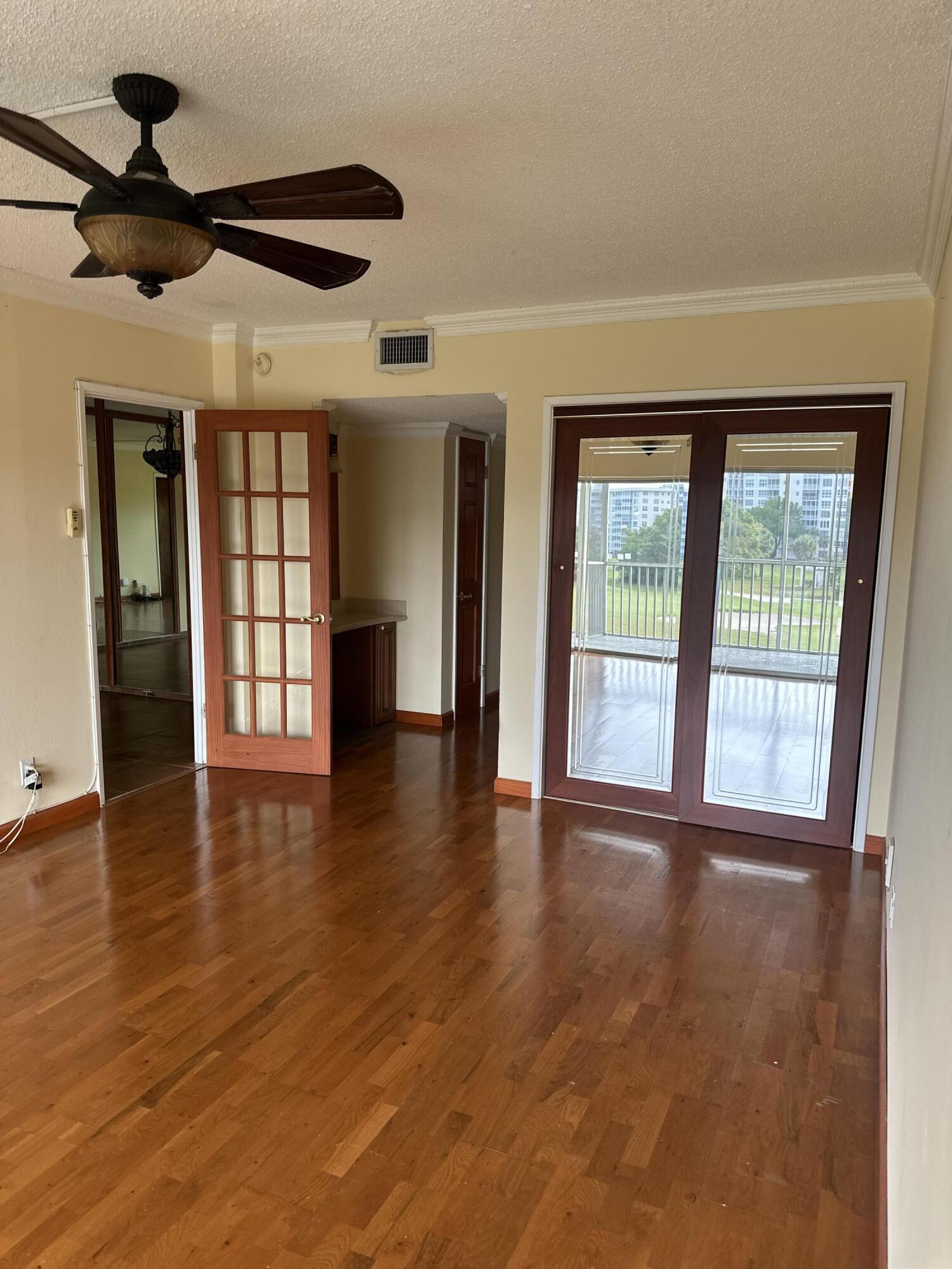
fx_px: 880
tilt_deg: -5.0
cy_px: 634
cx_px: 476
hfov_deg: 56.8
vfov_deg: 71.6
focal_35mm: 24
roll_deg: -0.7
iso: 100
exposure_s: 1/172
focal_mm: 6.86
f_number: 1.78
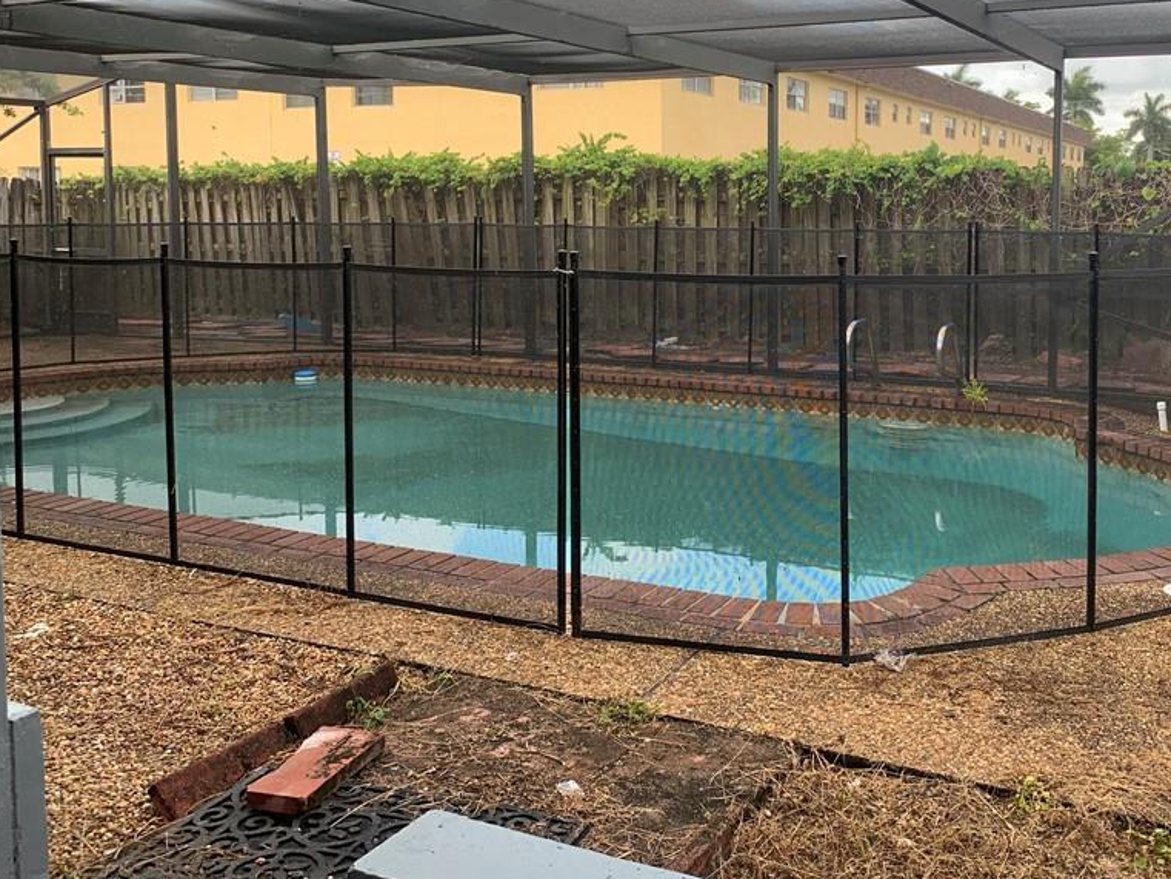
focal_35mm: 35
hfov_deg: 51.9
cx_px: 754
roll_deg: -0.6
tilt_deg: -4.9
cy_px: 300
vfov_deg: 40.3
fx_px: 1184
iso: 25
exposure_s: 1/180
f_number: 1.8
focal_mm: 4.25
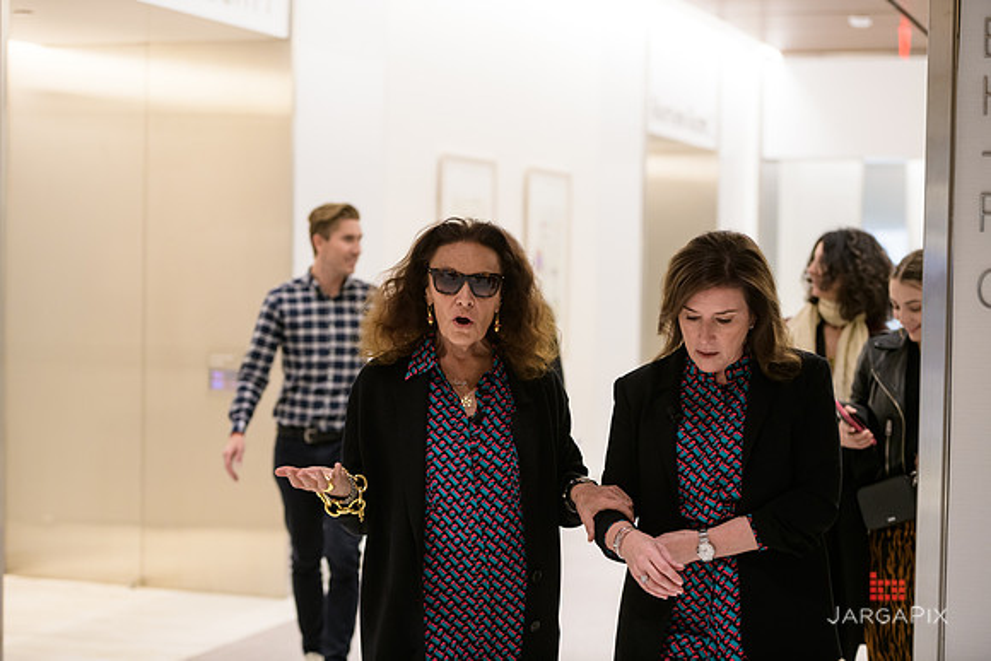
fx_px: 1927
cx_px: 496
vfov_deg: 19.5
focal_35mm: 70
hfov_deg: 28.8
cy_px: 330
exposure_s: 1/125
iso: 1600
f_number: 3.2
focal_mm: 70
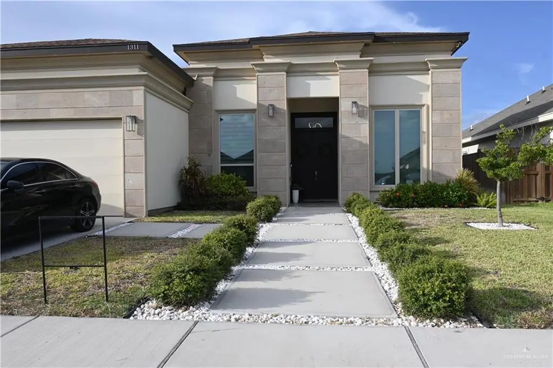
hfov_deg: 64.6
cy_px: 184
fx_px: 438
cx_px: 276
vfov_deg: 45.6
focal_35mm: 28
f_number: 6.3
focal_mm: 19
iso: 100
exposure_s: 1/320
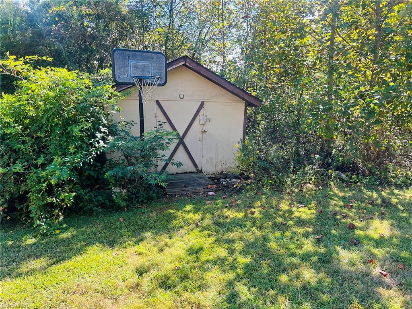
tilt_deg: -12.5
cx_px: 206
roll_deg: -1.4
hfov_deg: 67.3
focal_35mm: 26
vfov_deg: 53.1
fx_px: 309
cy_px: 154
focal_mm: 5.7
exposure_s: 1/495
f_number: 1.5
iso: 50
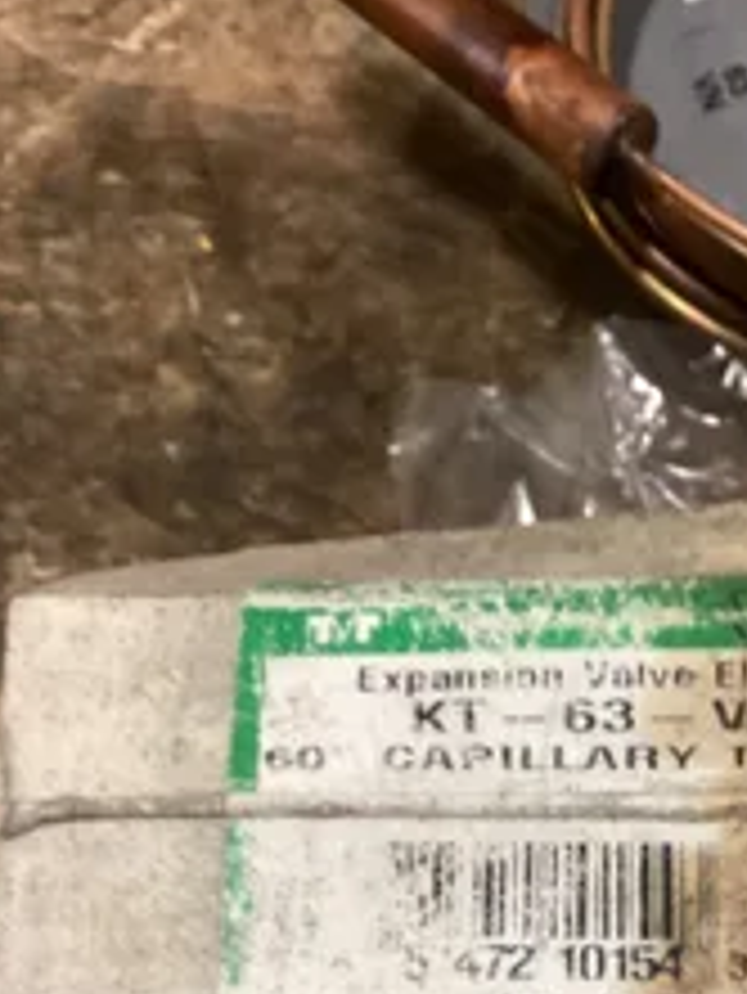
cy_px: 877
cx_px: 572
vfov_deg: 32.8
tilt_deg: -72.9
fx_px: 1610
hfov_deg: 25.8
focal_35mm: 56
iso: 320
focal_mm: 3.3
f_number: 2.4
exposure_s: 1/40
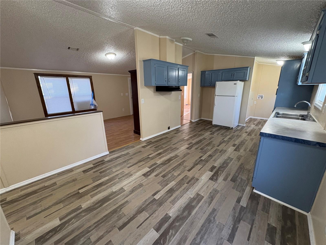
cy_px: 122
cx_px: 163
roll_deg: +1.1
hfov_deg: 102.1
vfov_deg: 85.7
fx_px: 132
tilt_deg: -15.2
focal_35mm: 14
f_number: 2.2
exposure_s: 1/60
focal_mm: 2.22
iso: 250
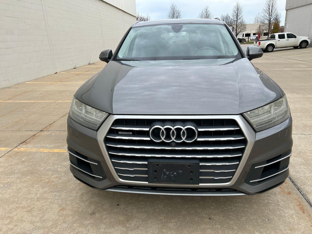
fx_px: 234
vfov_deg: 53.1
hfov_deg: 67.3
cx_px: 156
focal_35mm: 26
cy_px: 117
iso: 100
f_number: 1.5
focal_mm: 5.7
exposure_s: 1/120
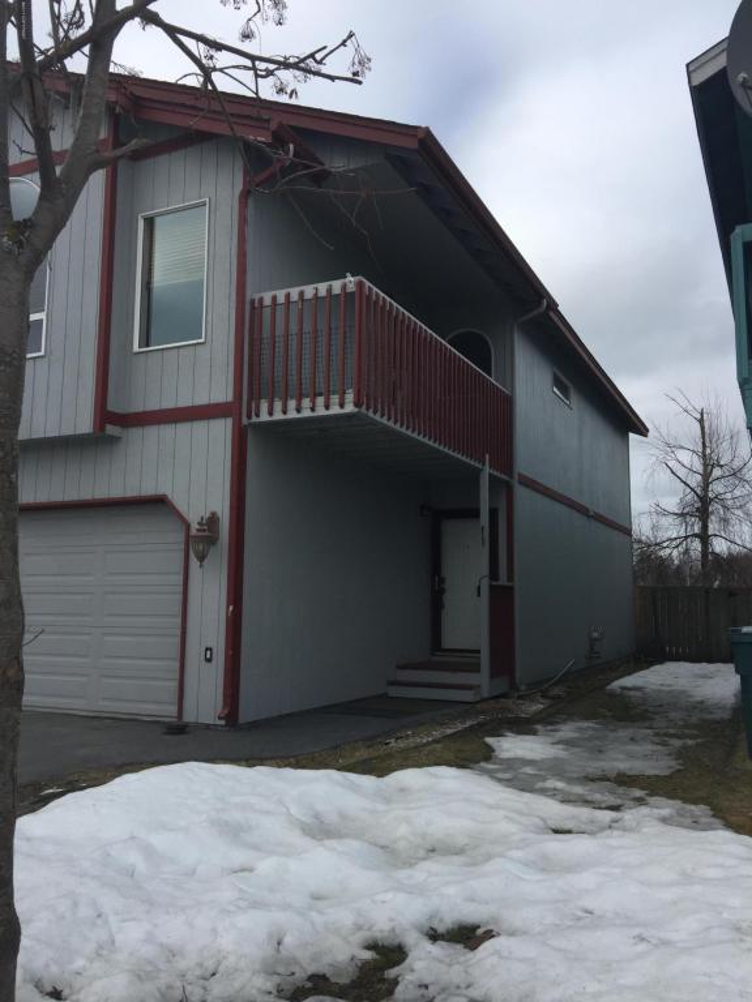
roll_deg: -0.4
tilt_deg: +8.6
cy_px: 501
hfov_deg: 48.2
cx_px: 376
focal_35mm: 29
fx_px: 840
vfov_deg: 61.7
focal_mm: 4.15
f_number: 2.2
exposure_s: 1/1199
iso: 32
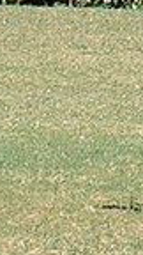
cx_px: -18
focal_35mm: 1771
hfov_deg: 0.7
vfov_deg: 1.2
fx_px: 11938
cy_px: -318
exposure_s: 1/1250
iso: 250
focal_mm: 70
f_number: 5.6
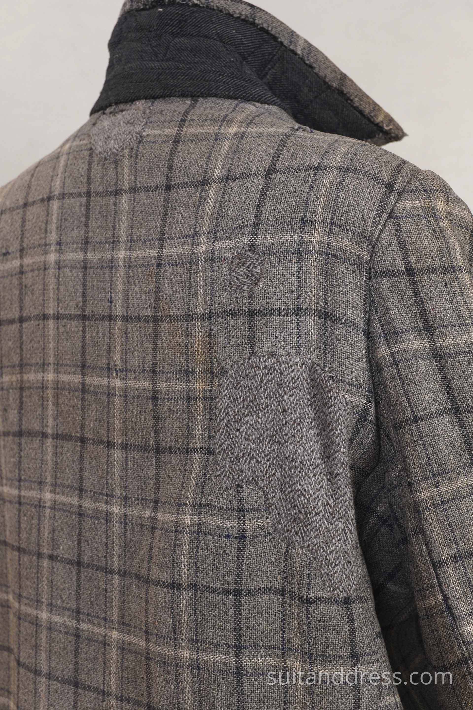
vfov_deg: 41.1
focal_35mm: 48
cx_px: 236
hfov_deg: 28.1
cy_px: 355
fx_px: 946
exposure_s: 1/25
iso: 320
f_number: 5.6
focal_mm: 32
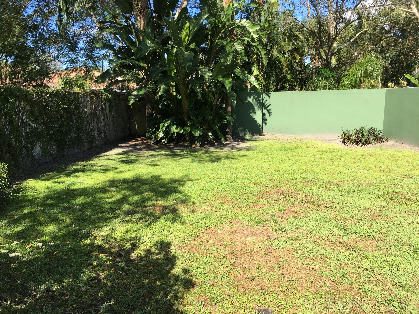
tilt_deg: -8.8
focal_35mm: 29
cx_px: 210
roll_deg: -0.7
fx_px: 351
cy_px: 157
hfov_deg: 61.7
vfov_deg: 48.2
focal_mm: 4.15
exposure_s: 1/630
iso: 25
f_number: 2.2
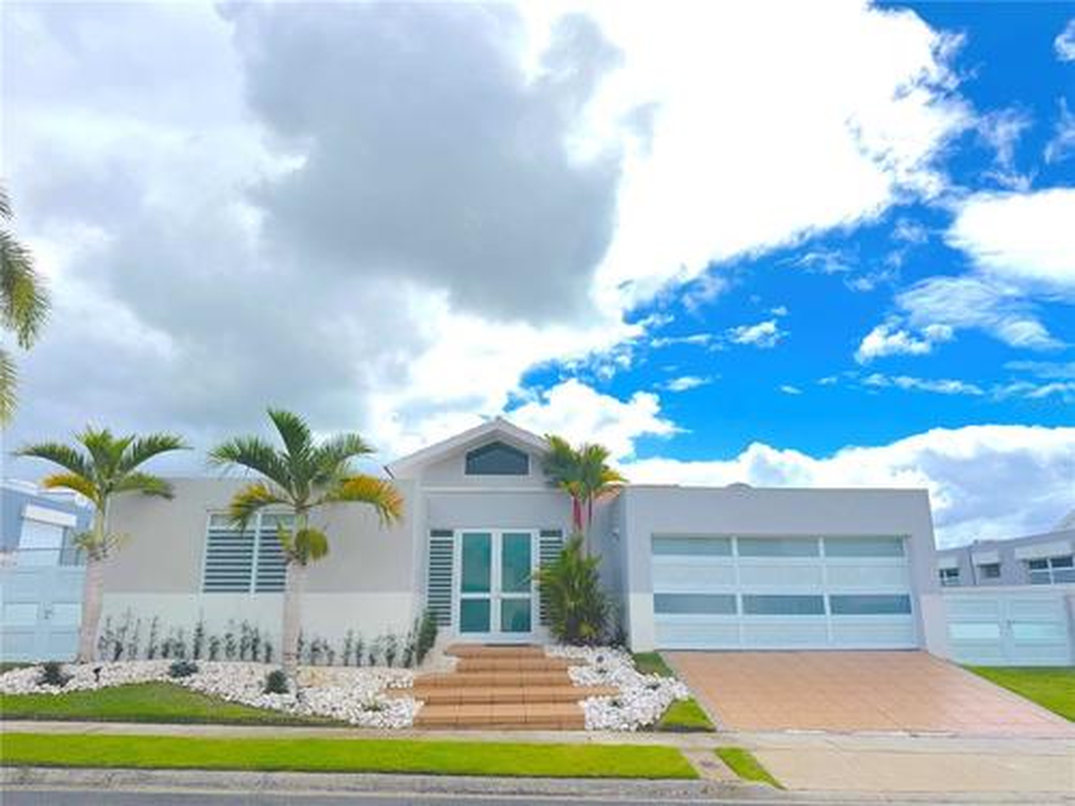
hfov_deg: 71.6
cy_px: 403
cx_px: 538
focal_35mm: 24
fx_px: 745
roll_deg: -0.2
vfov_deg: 56.8
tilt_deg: +14.2
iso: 64
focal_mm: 6.76
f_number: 1.78
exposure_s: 1/15152
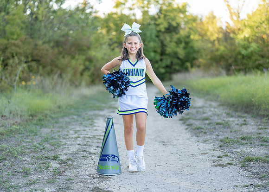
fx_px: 451
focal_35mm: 59
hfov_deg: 33.2
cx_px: 130
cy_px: 105
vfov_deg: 24.0
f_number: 1.2
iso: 100
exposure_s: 1/500
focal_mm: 50
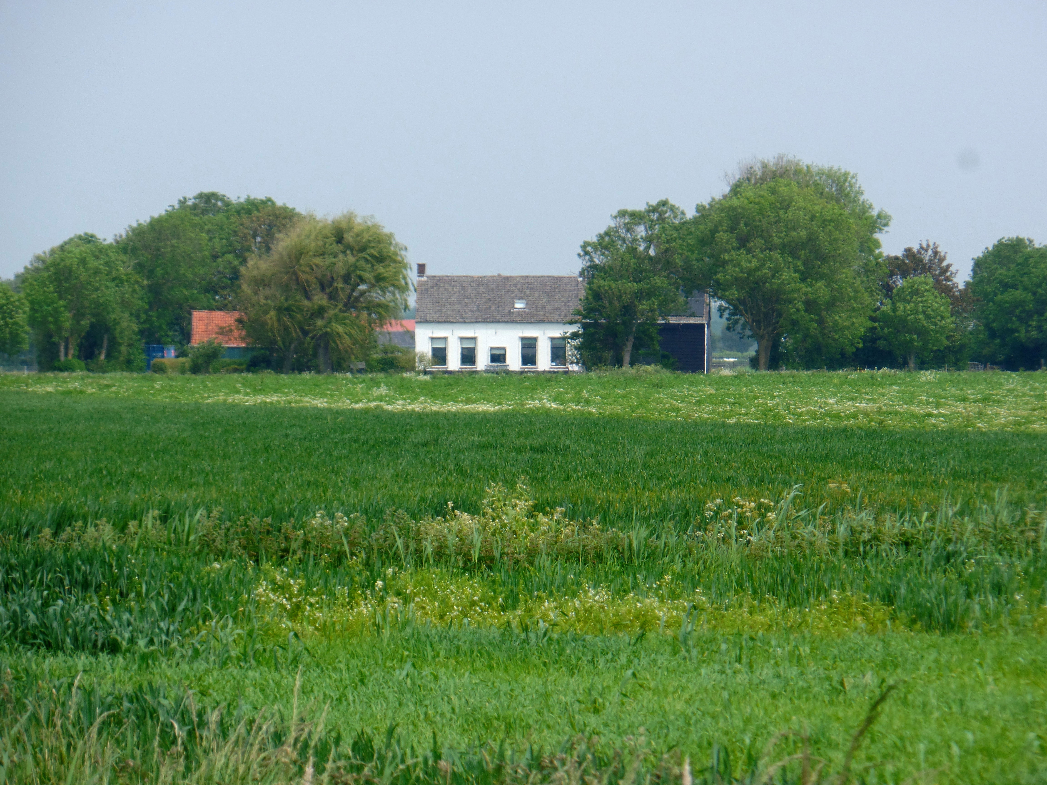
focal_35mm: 262
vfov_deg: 5.7
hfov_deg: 7.6
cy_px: 392
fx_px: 7924
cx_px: 524
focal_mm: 46.7
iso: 80
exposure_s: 1/500
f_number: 5.1
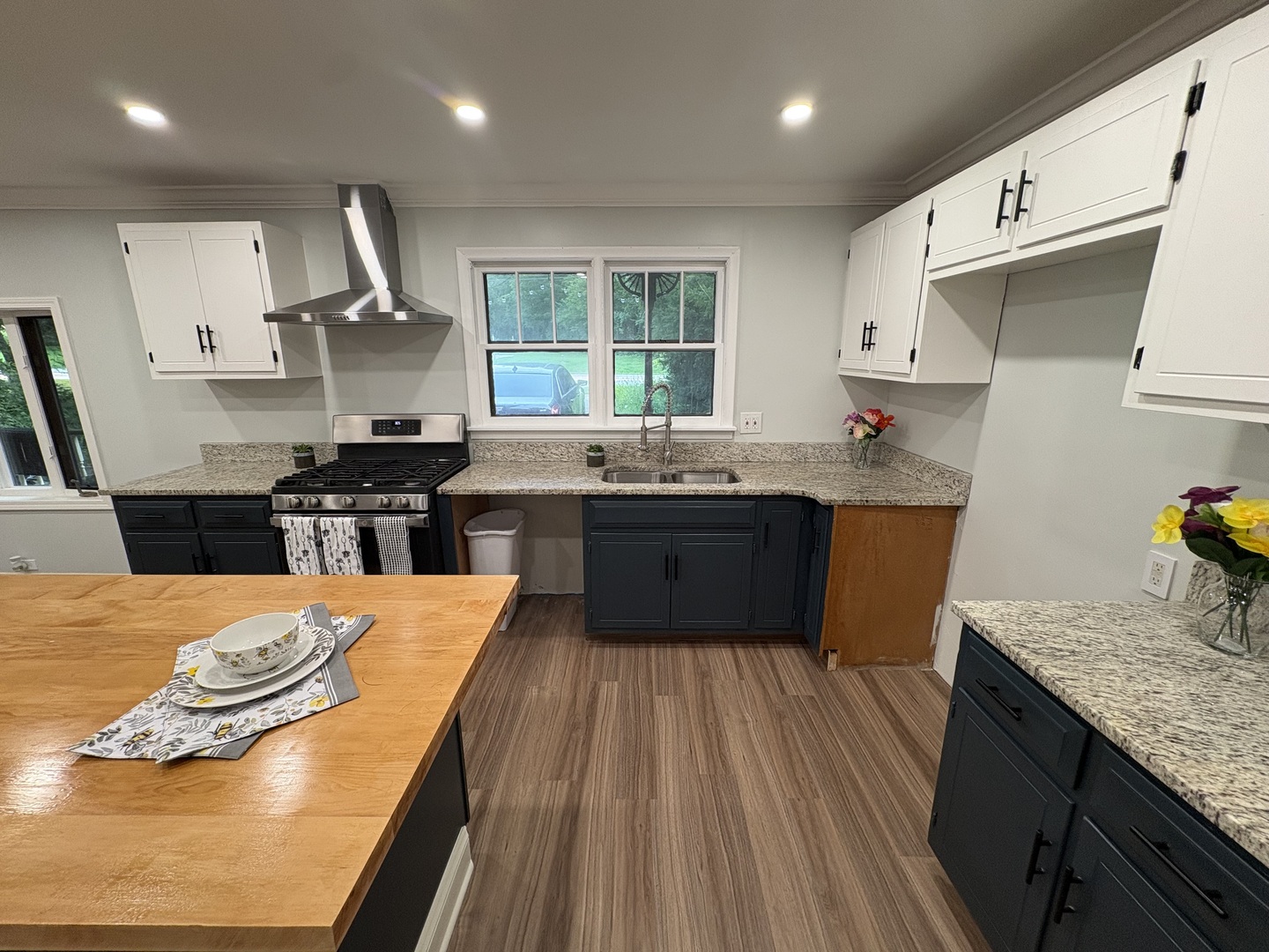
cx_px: 634
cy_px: 476
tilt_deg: -13.8
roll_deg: -0.1
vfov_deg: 85.7
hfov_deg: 102.1
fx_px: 513
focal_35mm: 14
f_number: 2.2
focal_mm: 2.22
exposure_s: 1/60
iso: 125
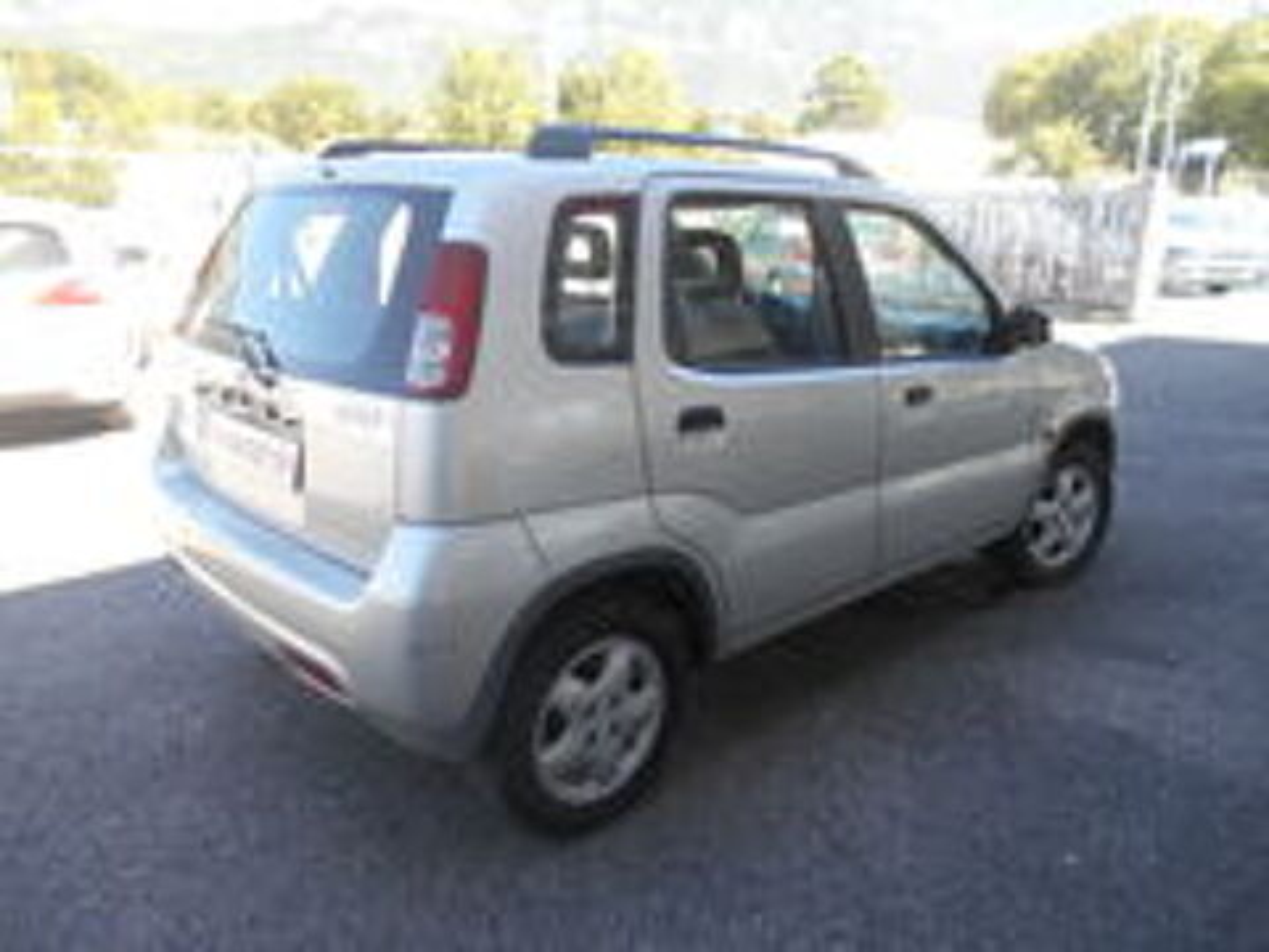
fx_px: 953
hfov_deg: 67.3
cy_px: 476
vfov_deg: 53.1
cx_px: 634
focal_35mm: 26
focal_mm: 4.6
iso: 80
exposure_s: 1/100
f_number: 3.2
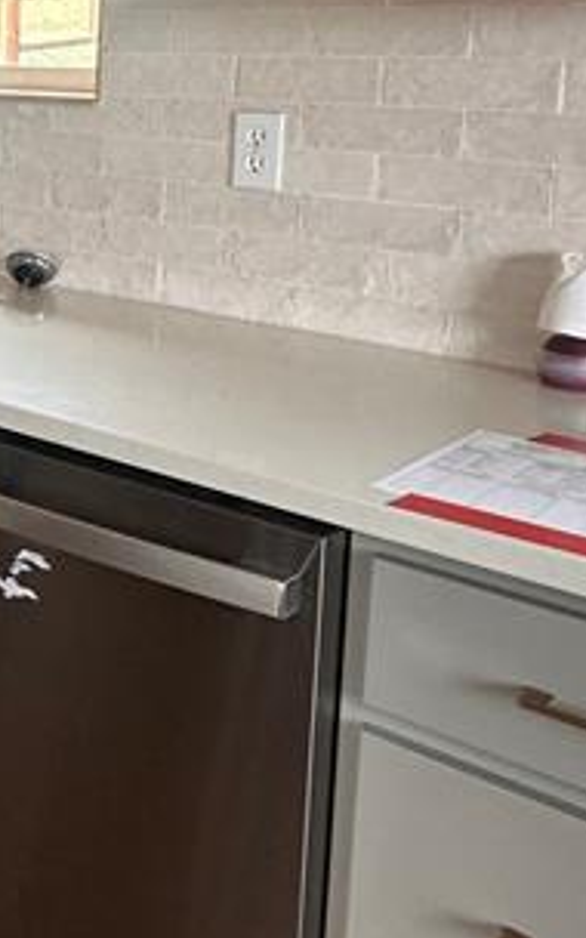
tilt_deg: -7.1
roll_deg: -0.2
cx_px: -426
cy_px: 177
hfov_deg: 19.9
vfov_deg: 38.7
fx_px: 1278
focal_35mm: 50
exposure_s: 1/99
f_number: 2.2
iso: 100
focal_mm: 2.22
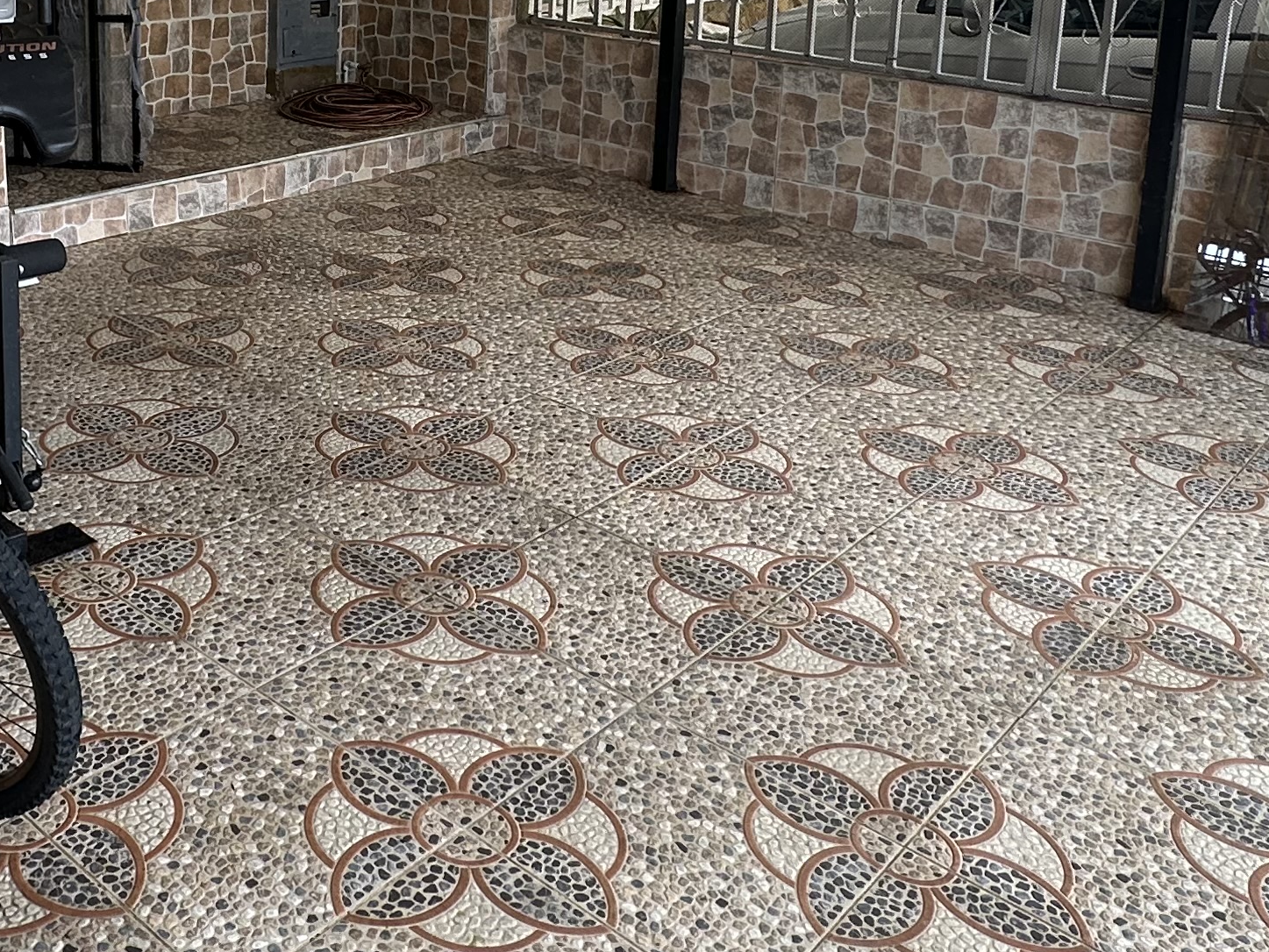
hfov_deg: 46.3
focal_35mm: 39
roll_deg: -0.8
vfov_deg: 35.1
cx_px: 332
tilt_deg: -10.9
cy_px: 127
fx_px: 1430
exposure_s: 1/99
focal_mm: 2.22
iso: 40
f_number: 2.2
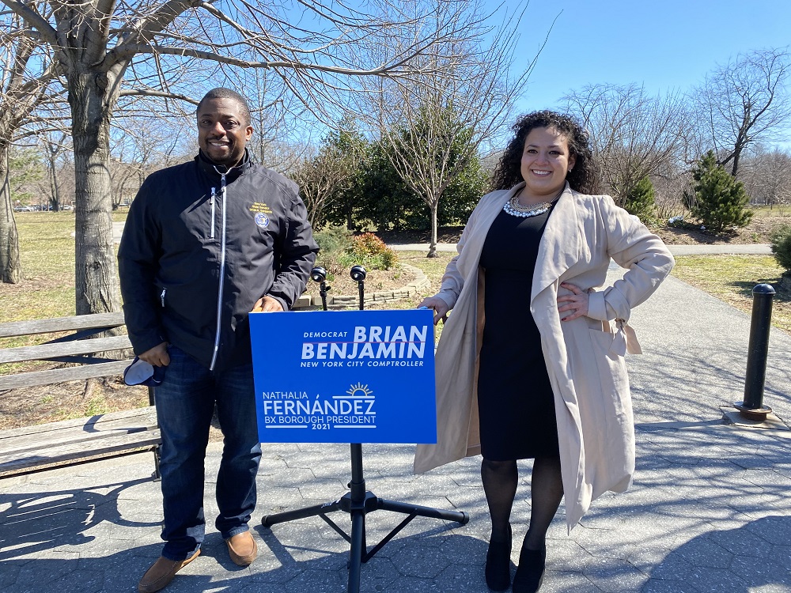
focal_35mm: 26
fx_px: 594
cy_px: 296
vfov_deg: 53.1
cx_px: 396
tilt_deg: -7.1
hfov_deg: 67.3
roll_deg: +0.4
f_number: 1.8
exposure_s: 1/990
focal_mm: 4.25
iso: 32
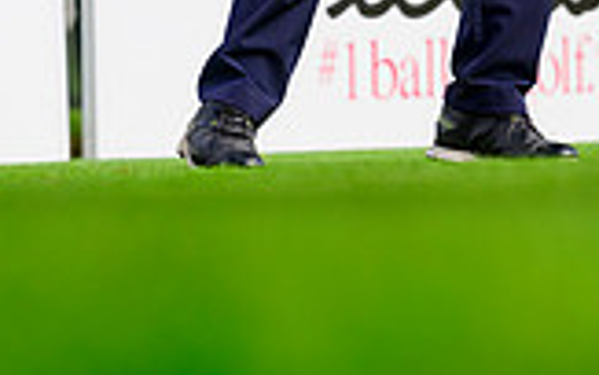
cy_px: -423
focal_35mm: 268
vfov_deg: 4.8
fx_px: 4377
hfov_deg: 7.8
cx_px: 474
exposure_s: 1/3200
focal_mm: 95
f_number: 4
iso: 500
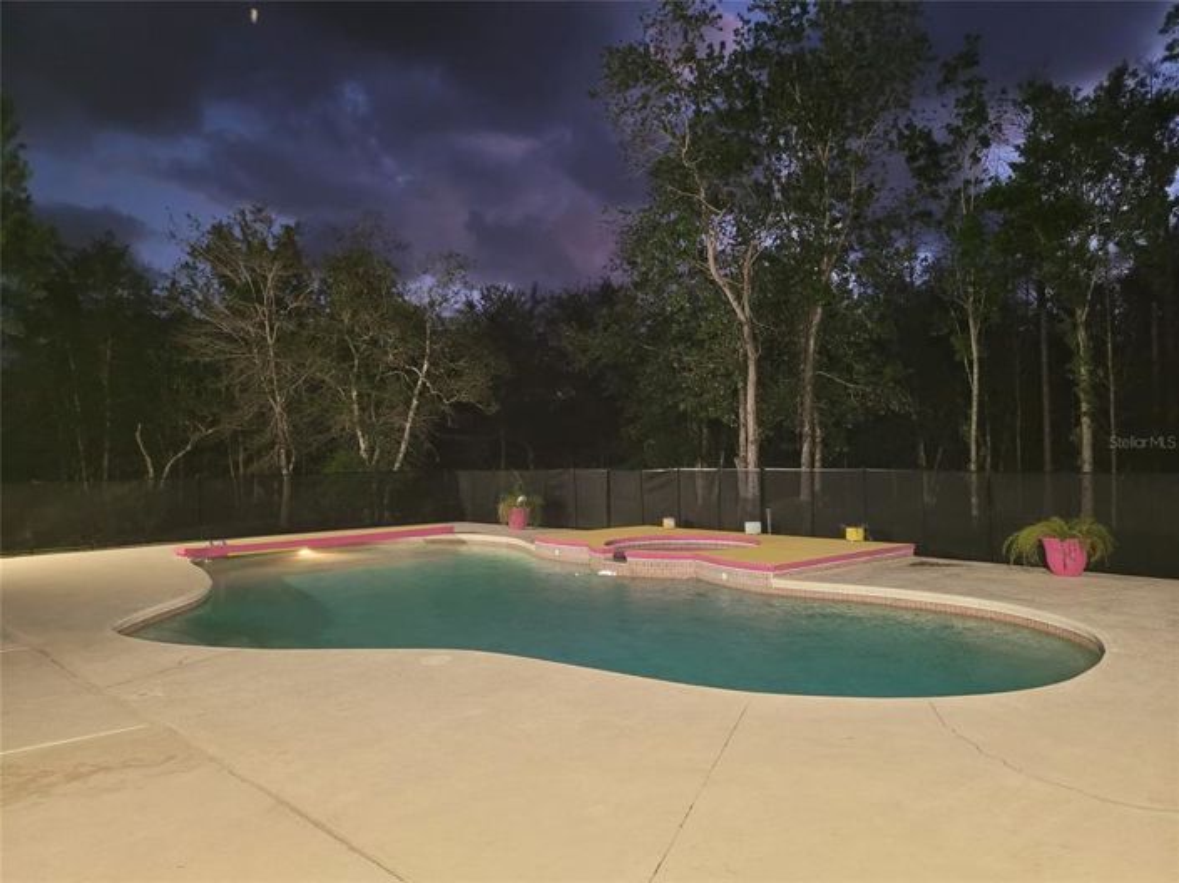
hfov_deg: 67.3
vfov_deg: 53.0
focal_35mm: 26
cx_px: 590
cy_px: 442
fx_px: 885
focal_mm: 5.4
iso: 800
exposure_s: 1/24
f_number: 1.8
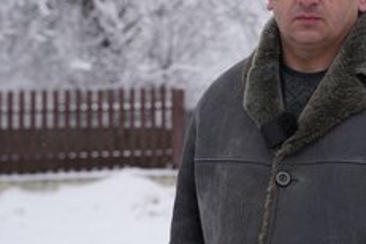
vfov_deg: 15.1
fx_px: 915
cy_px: 58
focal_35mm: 90
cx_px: 258
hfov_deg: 22.5
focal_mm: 52
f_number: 3.5
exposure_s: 1/320
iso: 100
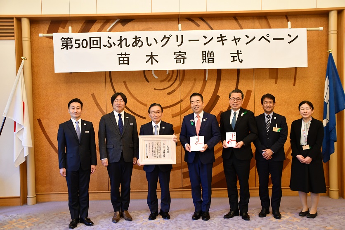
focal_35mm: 36
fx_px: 345
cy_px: 115
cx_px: 172
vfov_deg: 36.9
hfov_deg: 53.1
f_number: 3.8
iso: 1600
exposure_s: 1/125
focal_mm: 24
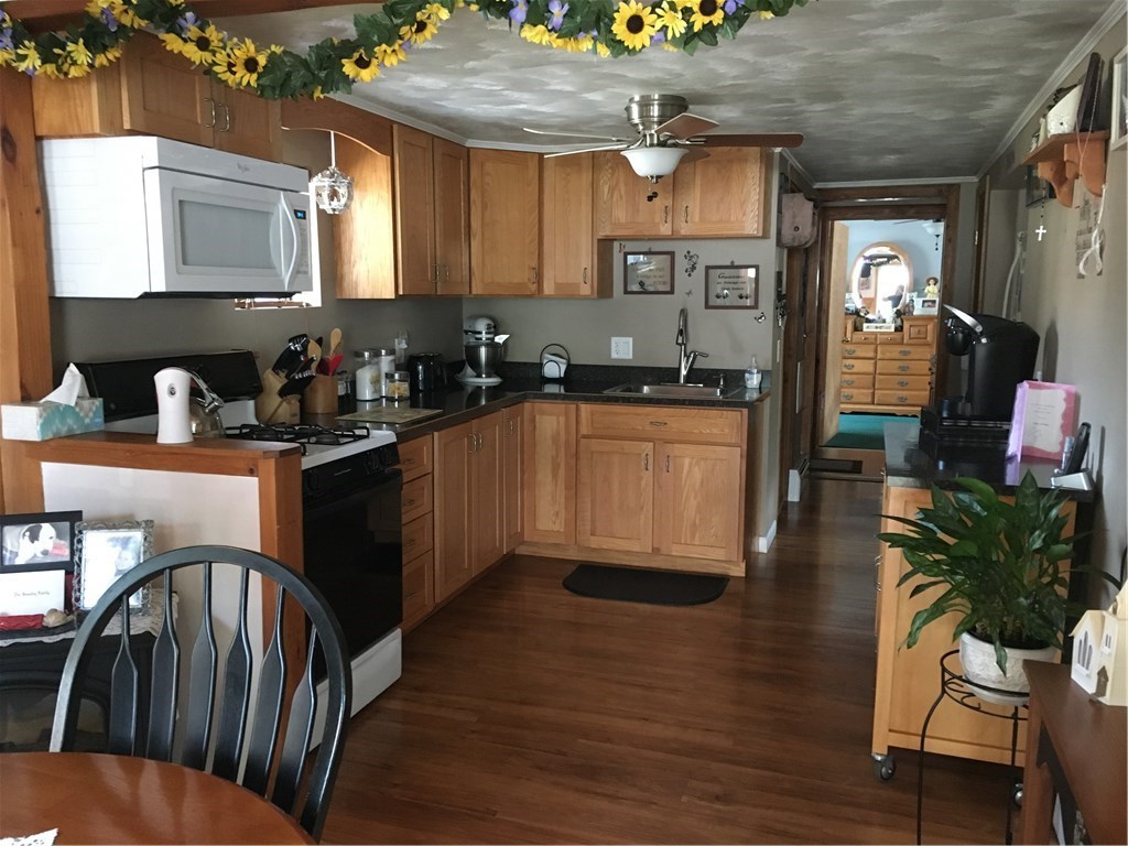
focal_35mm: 29
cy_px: 423
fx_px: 945
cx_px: 564
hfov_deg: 61.7
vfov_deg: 48.2
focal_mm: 4.15
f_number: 2.2
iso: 250
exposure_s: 1/15
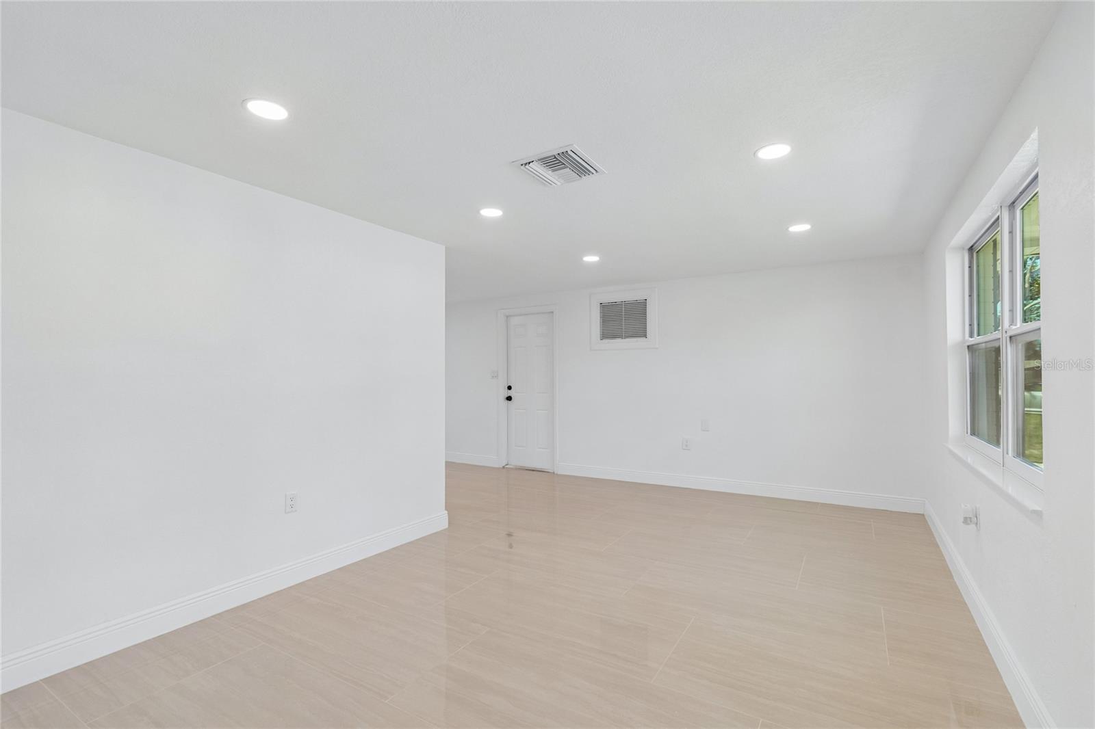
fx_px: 456
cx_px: 548
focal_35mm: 15
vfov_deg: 77.3
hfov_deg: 100.4
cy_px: 364
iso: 200
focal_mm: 10
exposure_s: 1/80
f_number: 7.1
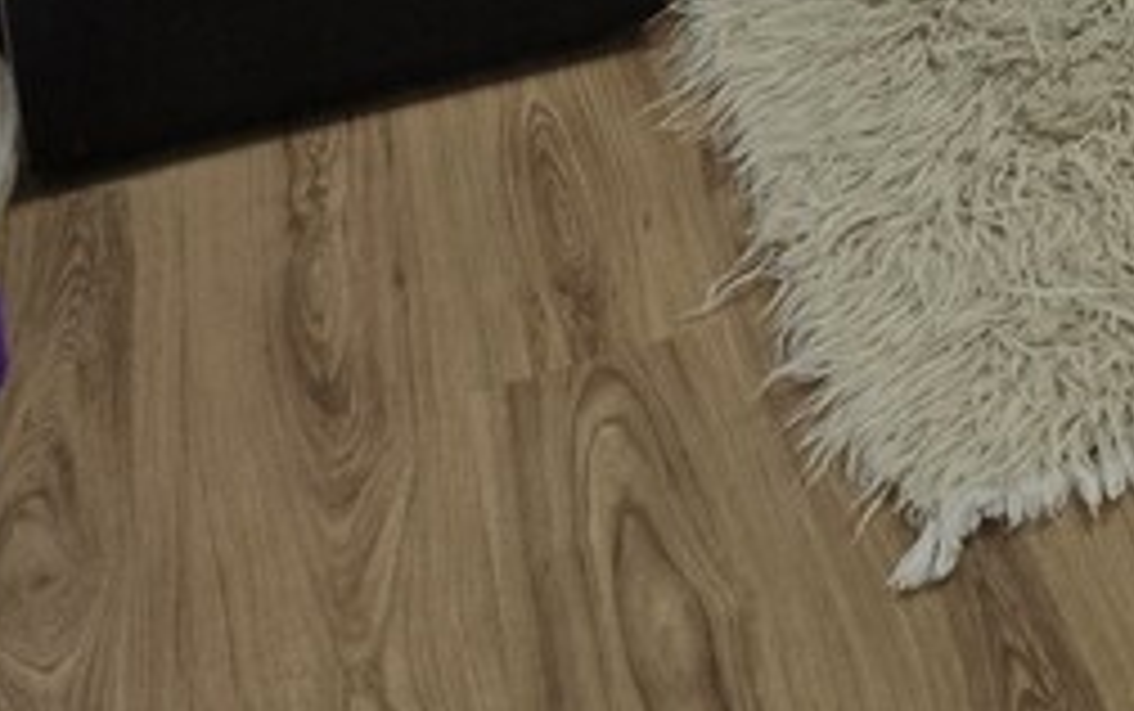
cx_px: 1530
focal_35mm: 99
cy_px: -1112
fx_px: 3062
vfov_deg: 10.8
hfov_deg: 19.2
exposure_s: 1/100
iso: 160
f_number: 1.8
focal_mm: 5.4
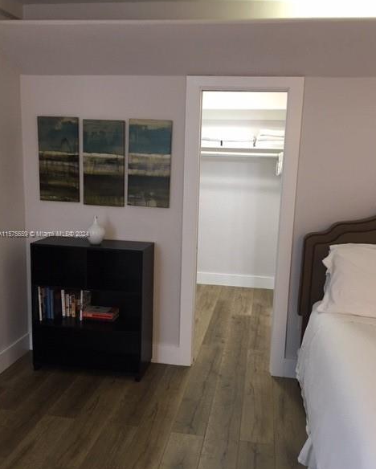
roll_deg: -1.7
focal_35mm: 31
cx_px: 190
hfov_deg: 47.2
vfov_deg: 57.1
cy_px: 234
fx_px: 431
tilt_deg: -9.0
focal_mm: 4.15
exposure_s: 1/15
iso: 64
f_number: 2.2
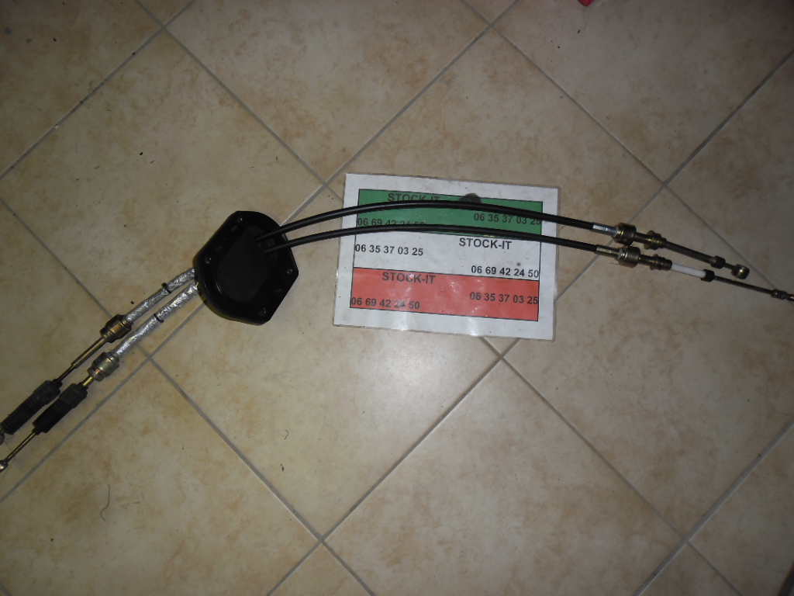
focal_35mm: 27
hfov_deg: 65.3
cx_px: 397
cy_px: 298
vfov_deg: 51.4
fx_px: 619
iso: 80
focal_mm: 4.9
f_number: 3.5
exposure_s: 1/45
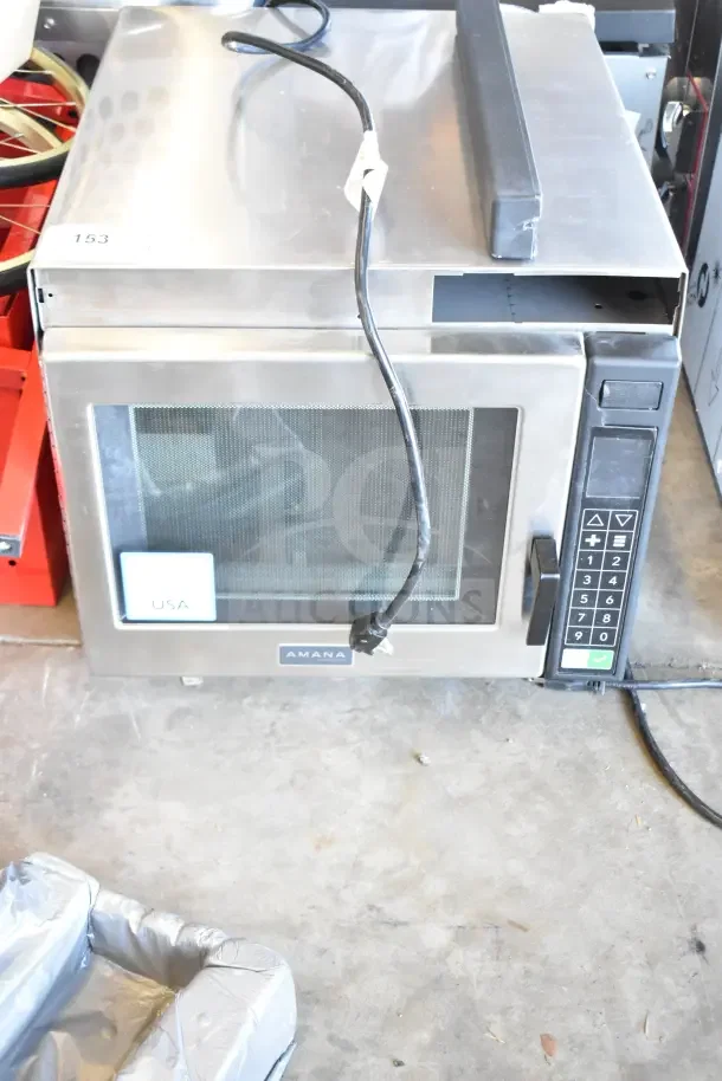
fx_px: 1398
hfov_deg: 29.0
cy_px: 540
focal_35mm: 46
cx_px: 361
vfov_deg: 42.3
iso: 2500
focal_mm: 31
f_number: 4.2
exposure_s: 1/50
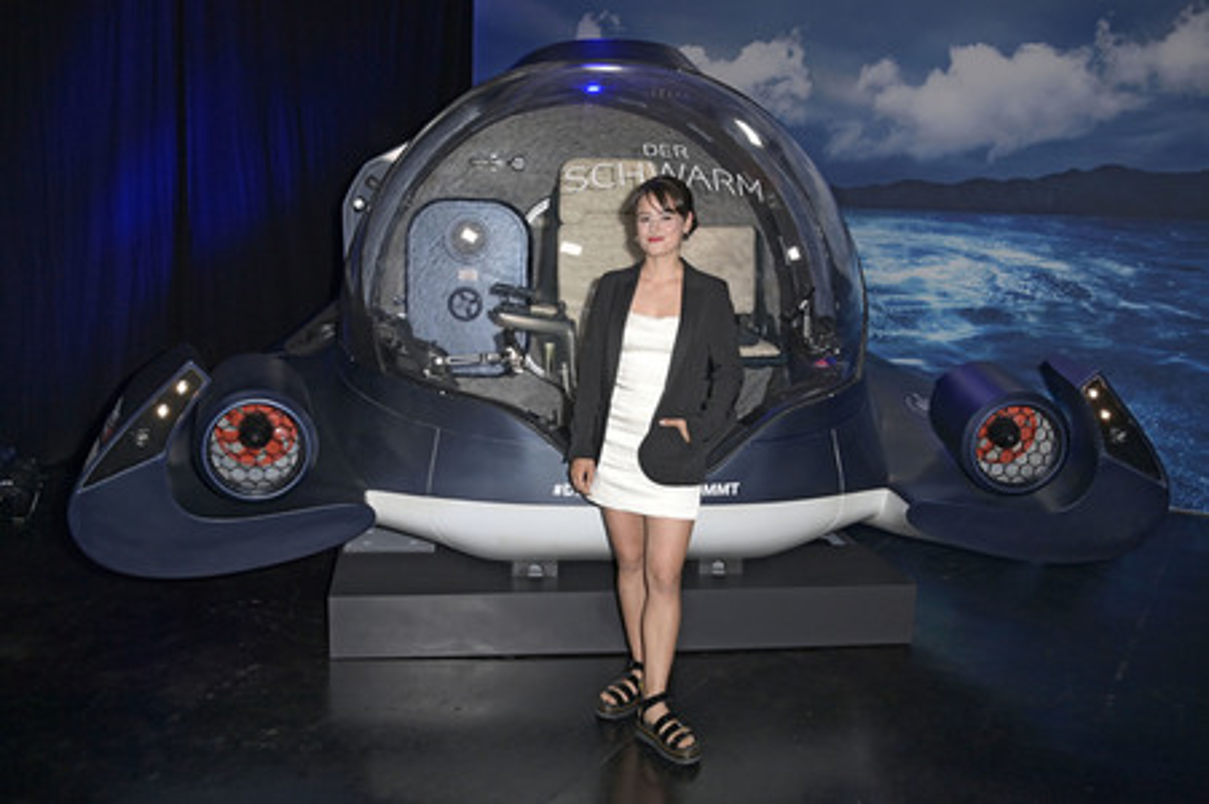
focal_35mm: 32
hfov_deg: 58.8
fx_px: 1074
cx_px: 604
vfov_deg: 41.1
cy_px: 402
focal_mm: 32
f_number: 5.6
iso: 1000
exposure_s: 1/200
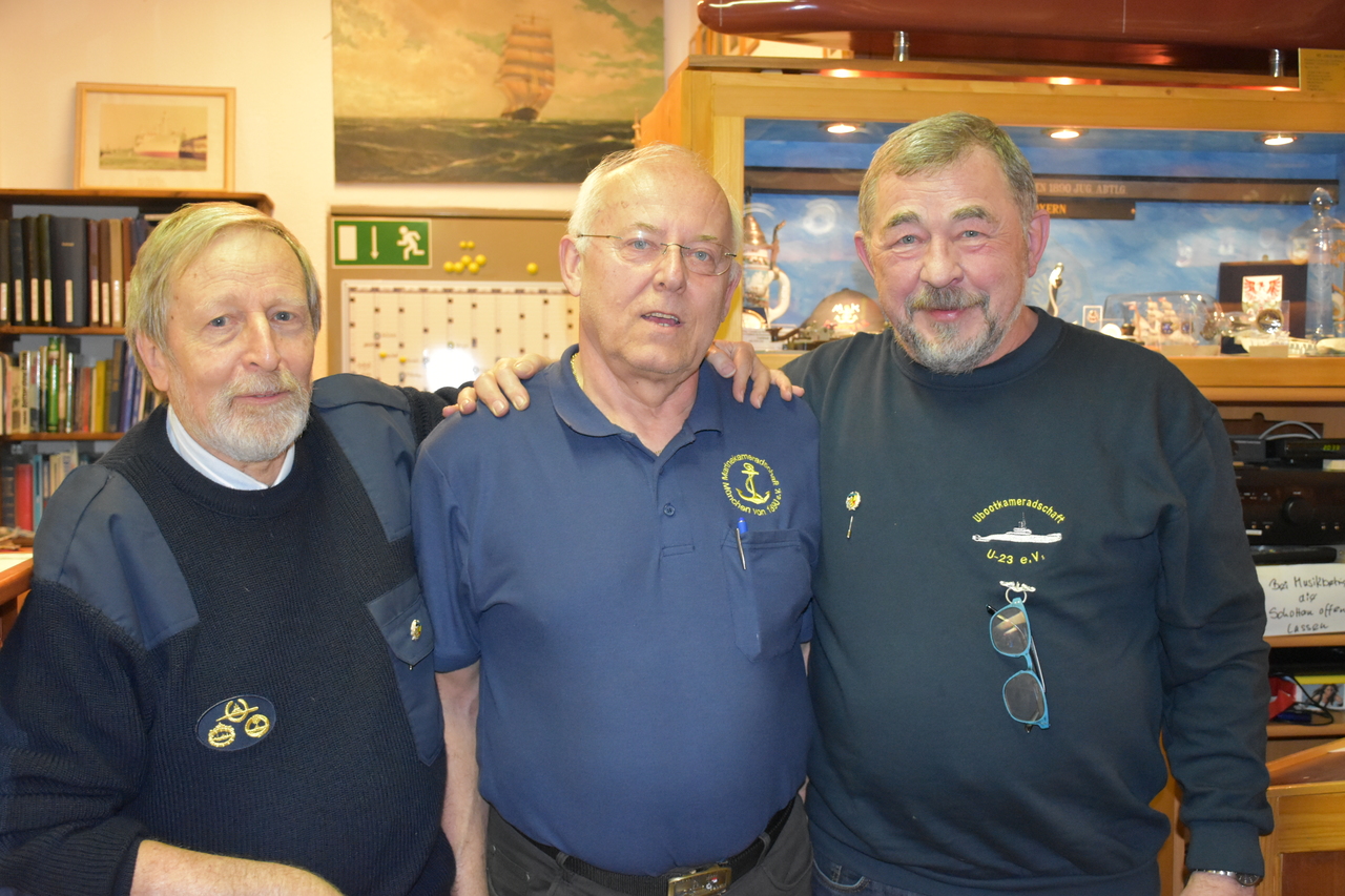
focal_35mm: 39
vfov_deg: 34.2
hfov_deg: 49.6
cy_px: 448
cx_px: 672
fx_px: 1457
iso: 3600
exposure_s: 1/60
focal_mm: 26
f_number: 3.8
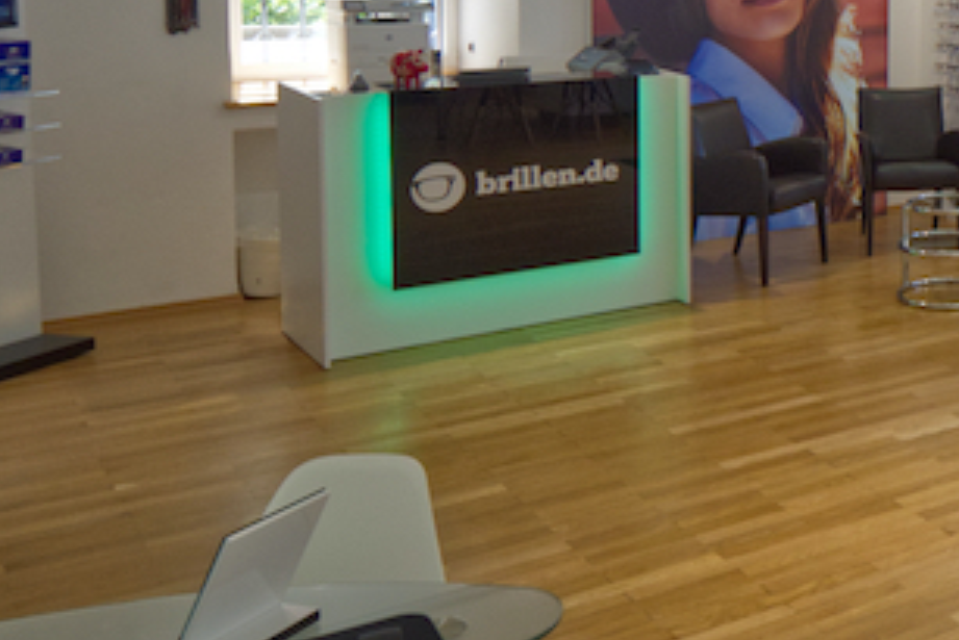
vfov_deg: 26.1
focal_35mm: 50
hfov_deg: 31.2
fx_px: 1333
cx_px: 1231
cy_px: 62
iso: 200
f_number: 5.6
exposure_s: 1/125
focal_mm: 10
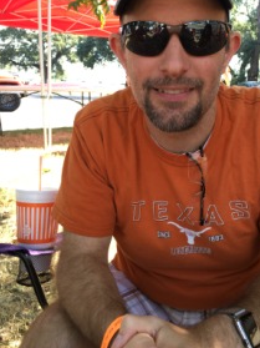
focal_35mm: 38
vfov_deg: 48.7
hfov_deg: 37.4
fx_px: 381
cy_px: 137
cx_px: 169
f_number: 2.2
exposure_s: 1/120
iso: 32
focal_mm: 4.15
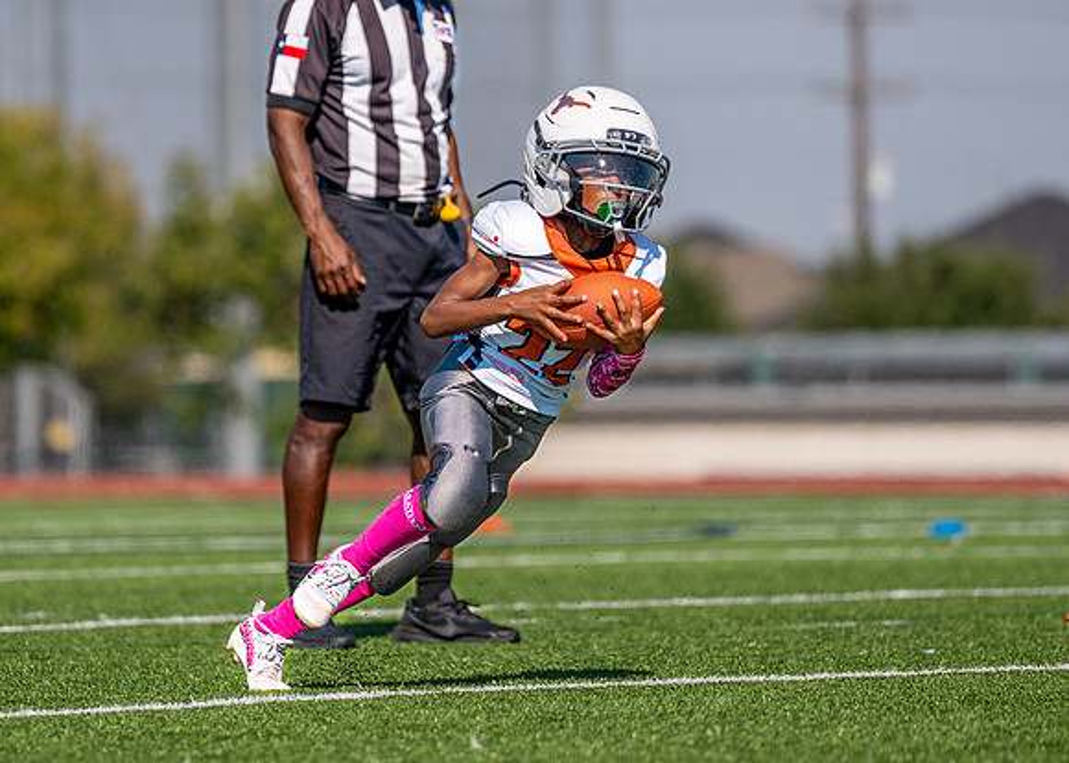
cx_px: 388
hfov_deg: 5.7
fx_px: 10777
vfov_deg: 4.1
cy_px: 291
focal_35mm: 355
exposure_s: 1/3200
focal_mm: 200
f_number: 2.8
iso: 100
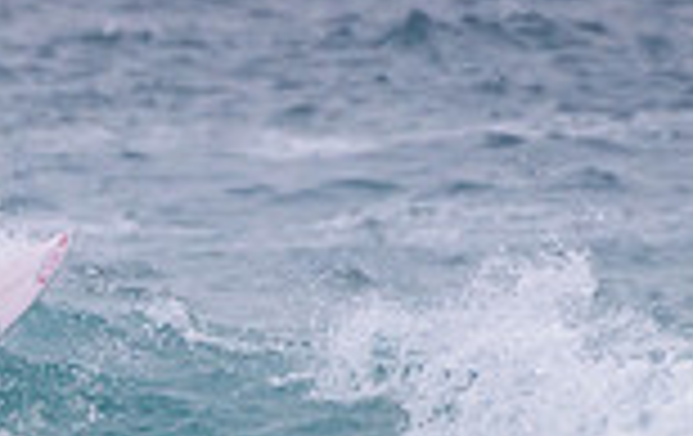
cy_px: 547
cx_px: -256
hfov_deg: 0.9
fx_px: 44405
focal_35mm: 2346
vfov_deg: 0.6
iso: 1000
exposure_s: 1/2000
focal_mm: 500
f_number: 5.6
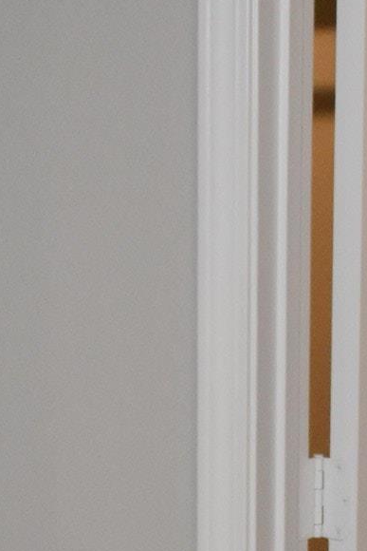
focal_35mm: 143
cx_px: 421
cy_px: 404
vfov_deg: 14.3
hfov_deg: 9.5
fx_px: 2185
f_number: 3.5
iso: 1600
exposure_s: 1/125
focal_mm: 18
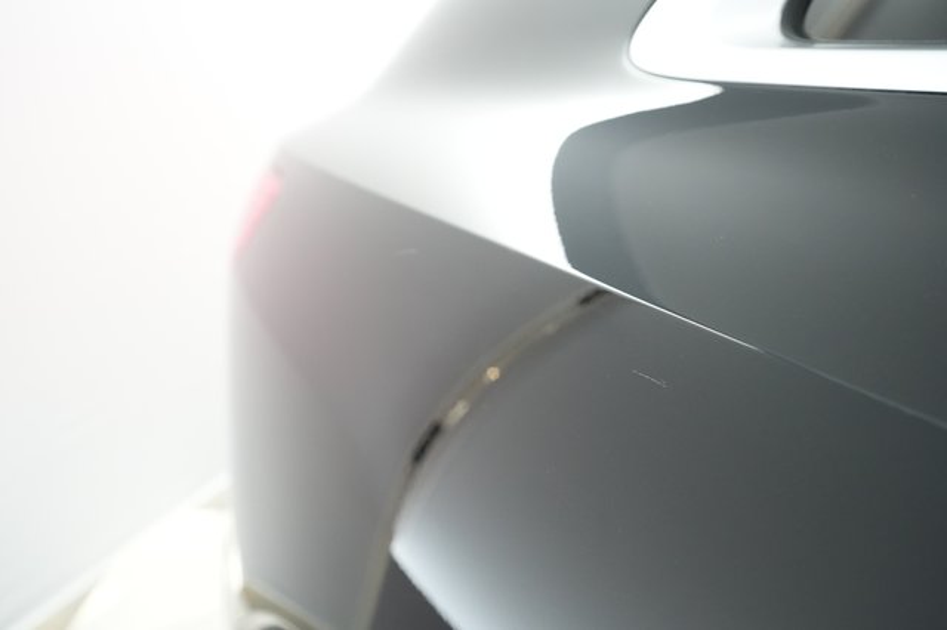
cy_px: 315
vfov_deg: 46.4
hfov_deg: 65.5
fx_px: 736
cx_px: 474
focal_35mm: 28
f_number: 4.5
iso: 4000
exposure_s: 1/100
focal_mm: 28
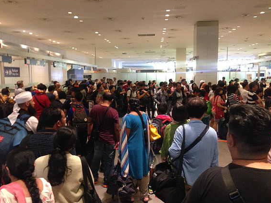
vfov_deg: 41.8
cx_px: 139
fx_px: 266
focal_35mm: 34
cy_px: 102
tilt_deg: -4.2
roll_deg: +0.2
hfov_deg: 54.0
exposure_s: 1/17
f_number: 2.4
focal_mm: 4.12
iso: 400
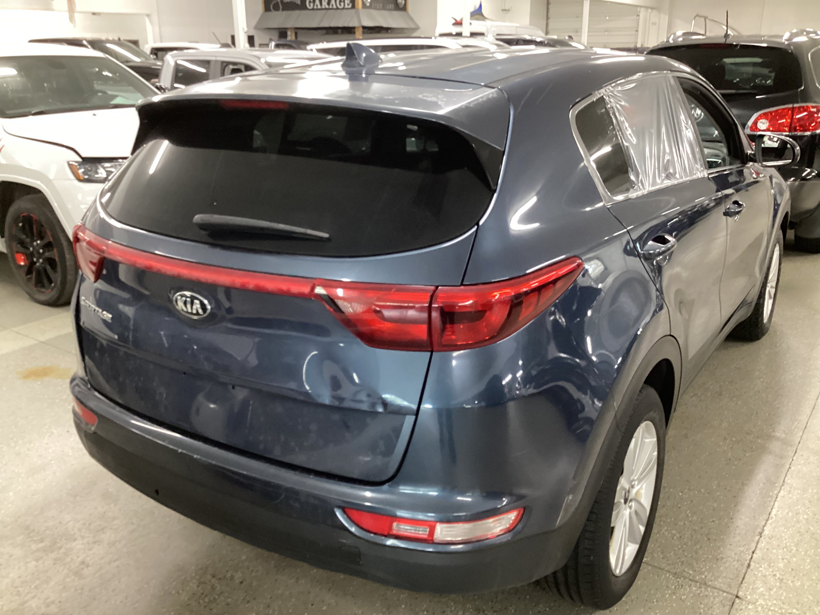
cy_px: 308
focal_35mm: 31
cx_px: 410
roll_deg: -0.4
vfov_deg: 45.4
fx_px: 734
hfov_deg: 58.4
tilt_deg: -19.0
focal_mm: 3.3
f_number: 2.4
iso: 320
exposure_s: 1/30
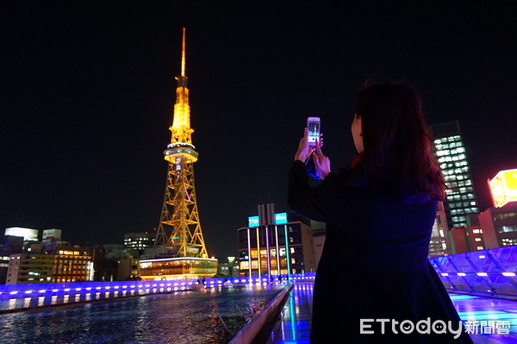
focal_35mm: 24
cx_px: 258
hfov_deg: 73.8
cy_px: 172
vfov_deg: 53.1
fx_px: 344
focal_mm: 16
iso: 3200
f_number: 3.5
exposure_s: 1/25
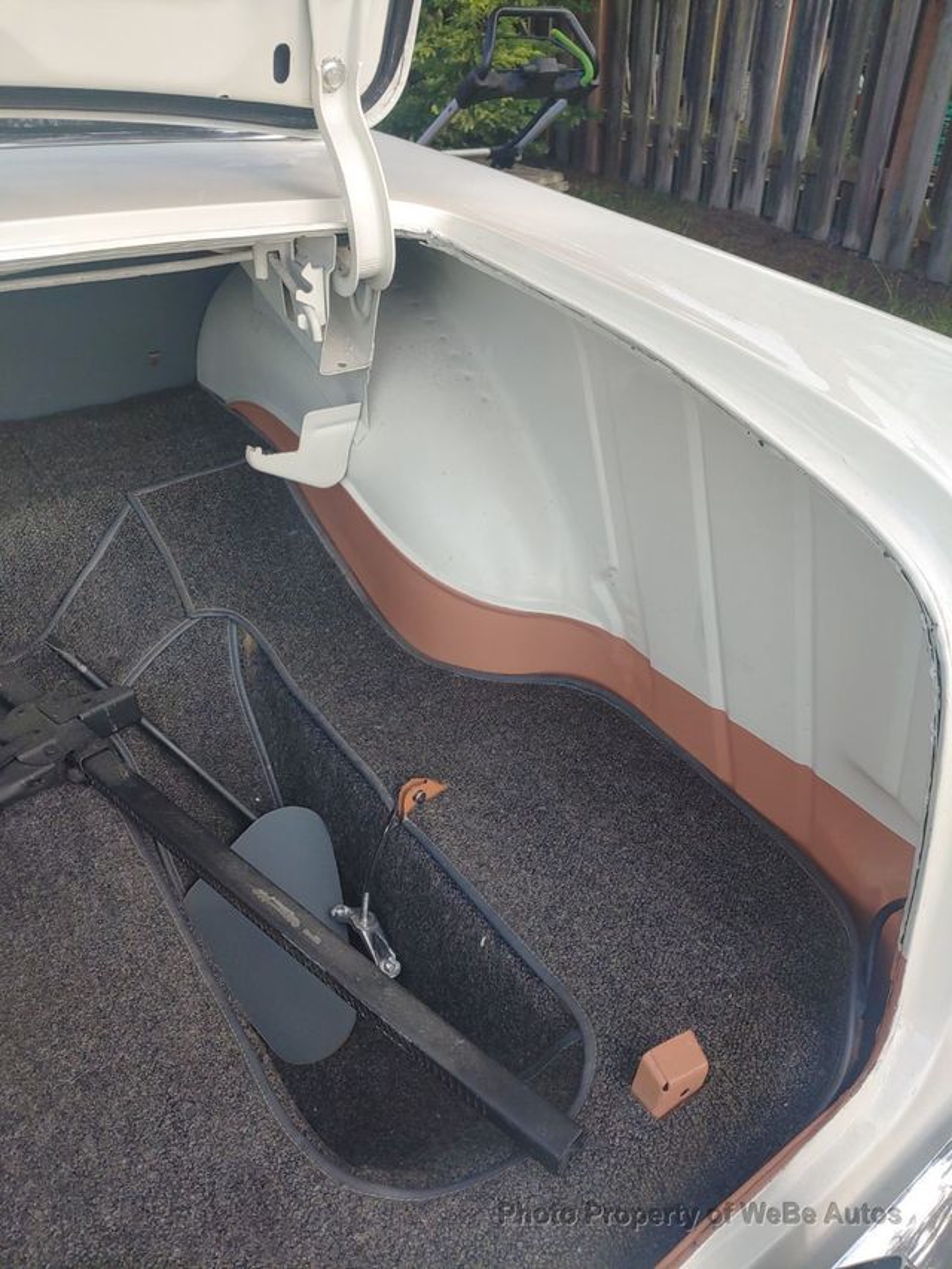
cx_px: 476
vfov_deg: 69.4
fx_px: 916
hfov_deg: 54.9
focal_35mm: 25
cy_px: 634
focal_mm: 4.23
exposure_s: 1/495
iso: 50
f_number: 1.5
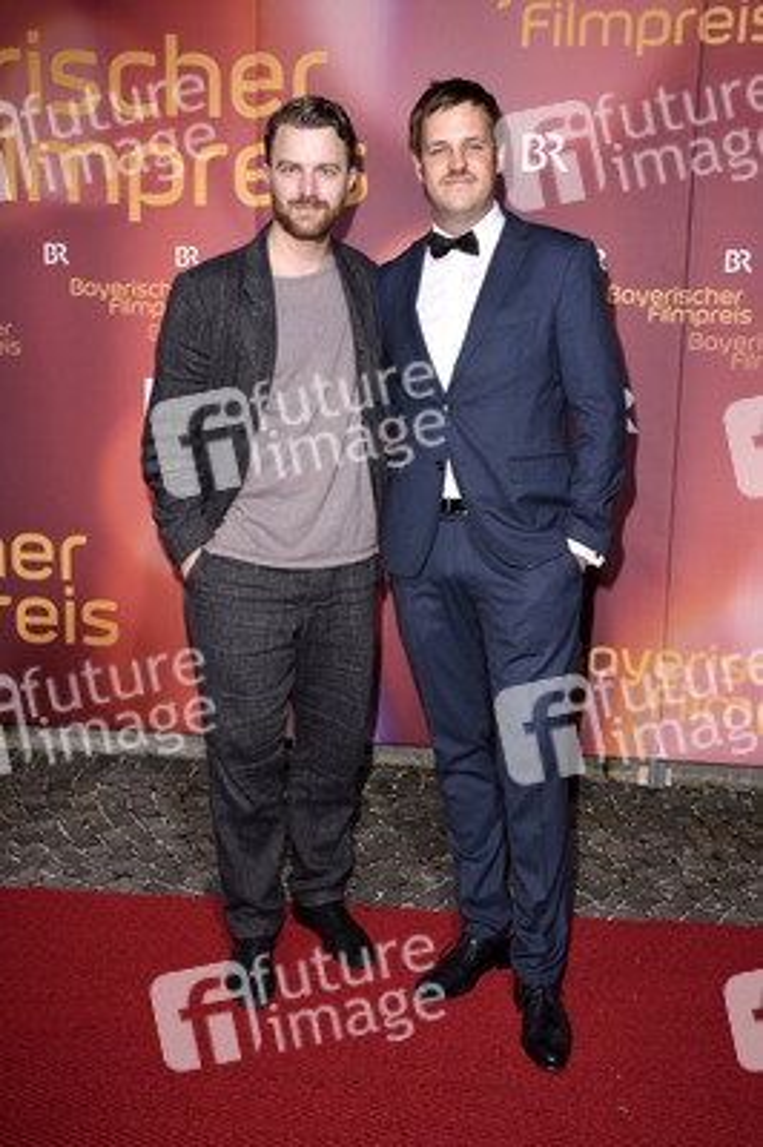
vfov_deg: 53.2
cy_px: 574
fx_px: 1146
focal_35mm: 36
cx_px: 382
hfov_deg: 36.8
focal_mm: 24
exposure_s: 1/160
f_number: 6.3
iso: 160
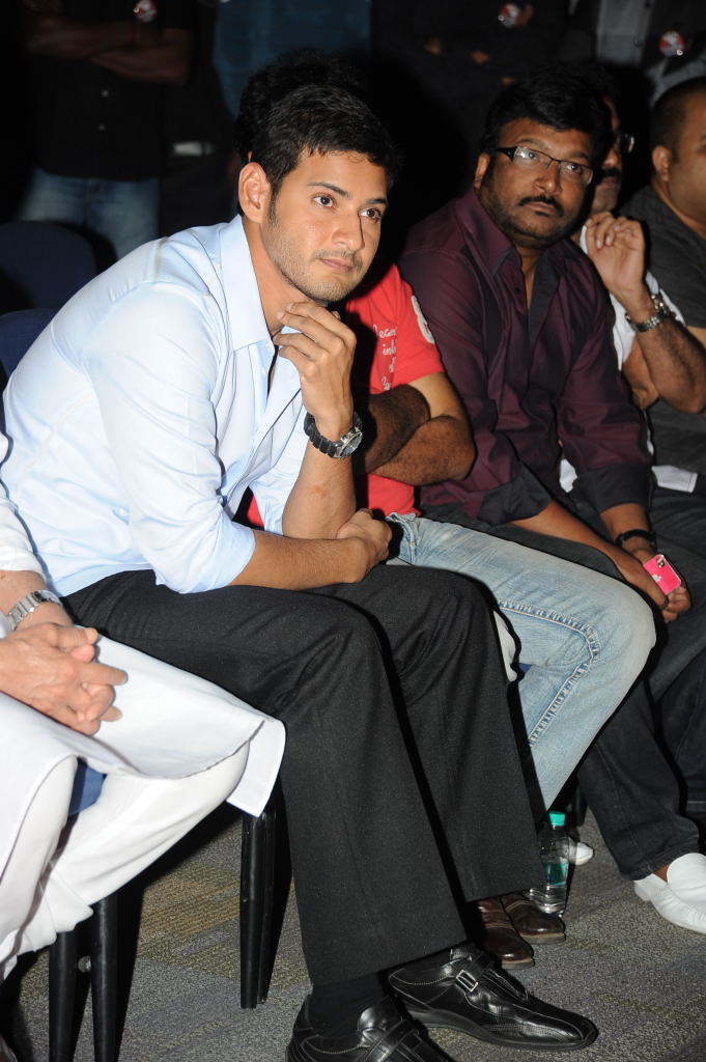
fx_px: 3536
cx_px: 353
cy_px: 531
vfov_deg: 17.1
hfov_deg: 11.4
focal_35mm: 120
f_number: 6.3
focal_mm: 120
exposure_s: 1/125
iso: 500
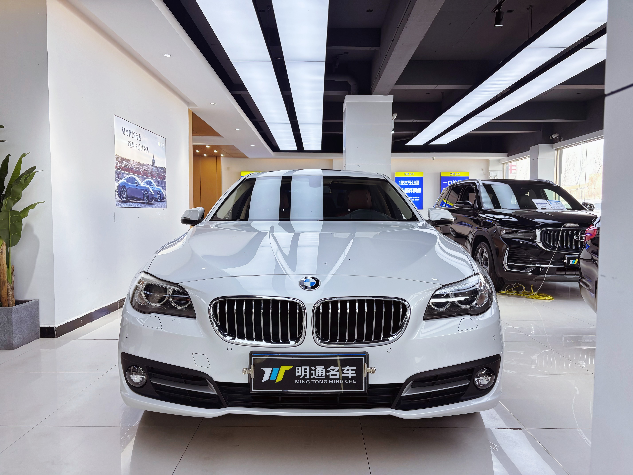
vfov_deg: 53.1
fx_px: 475
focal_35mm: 26
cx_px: 316
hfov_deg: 67.3
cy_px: 238
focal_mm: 5.96
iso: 32
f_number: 1.6
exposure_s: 1/106
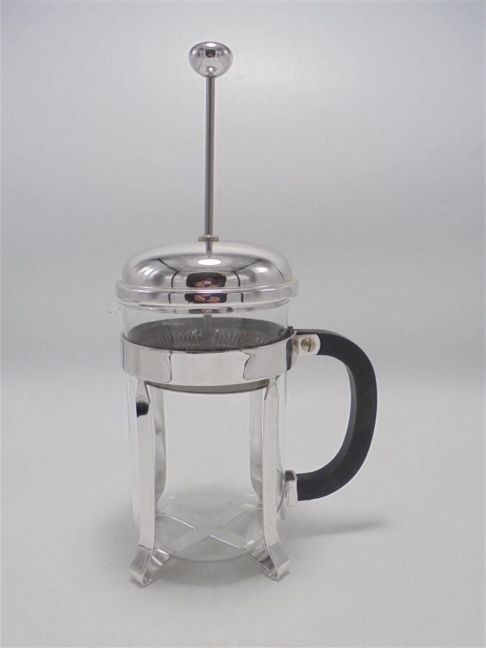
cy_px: 324
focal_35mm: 29
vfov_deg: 61.7
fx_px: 543
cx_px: 243
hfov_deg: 48.2
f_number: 3.7
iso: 100
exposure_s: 1/100
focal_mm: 5.3
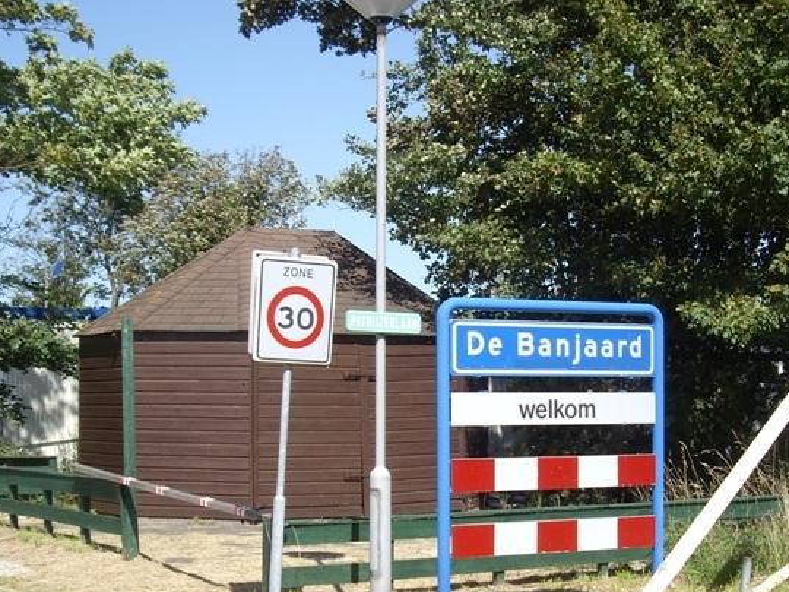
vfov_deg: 32.2
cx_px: 422
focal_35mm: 45
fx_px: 1026
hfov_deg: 42.1
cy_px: 303
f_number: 2.8
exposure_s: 1/800
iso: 64
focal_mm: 7.9
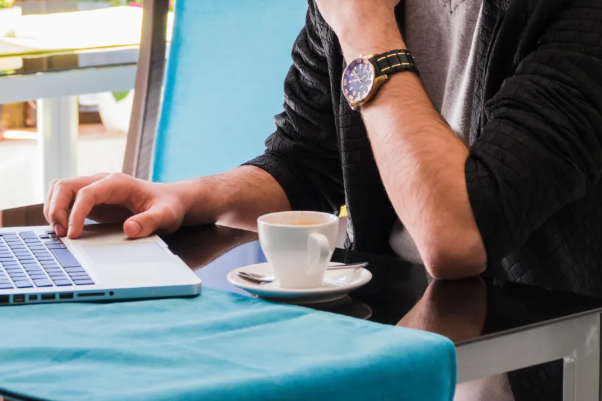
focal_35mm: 174
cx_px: 279
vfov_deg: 7.9
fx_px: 2909
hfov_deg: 11.8
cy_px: 145
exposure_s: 1/20
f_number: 4
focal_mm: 47.94
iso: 100
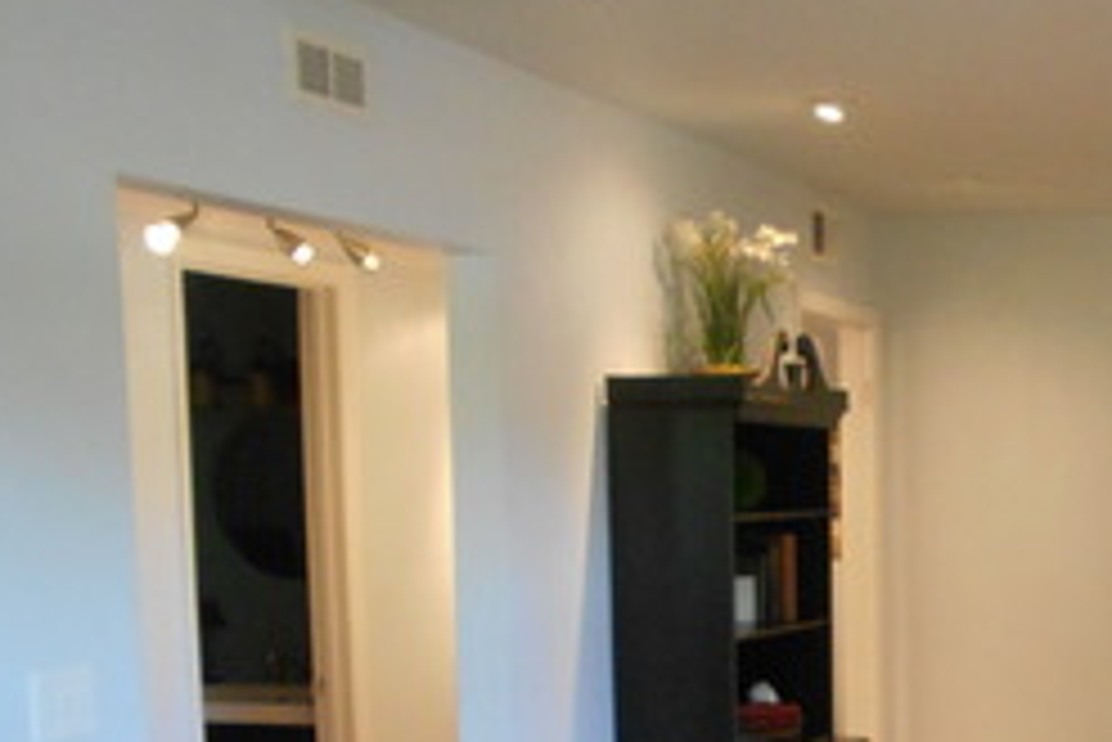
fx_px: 2163
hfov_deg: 26.7
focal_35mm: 70
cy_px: 872
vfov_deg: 18.5
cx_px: 1198
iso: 360
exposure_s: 1/30
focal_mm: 4.6
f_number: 3.2
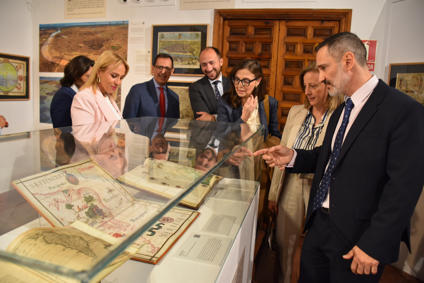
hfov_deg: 67.4
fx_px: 318
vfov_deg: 48.0
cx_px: 212
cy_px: 142
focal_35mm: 27
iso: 640
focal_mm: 18
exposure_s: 1/60
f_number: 4
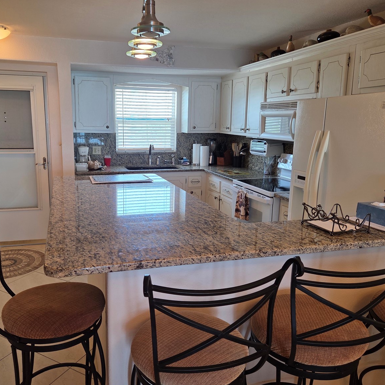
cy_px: 191
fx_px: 352
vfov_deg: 57.3
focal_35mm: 28
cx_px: 161
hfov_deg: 57.0
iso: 100
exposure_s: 1/120
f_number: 1.8
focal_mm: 5.4
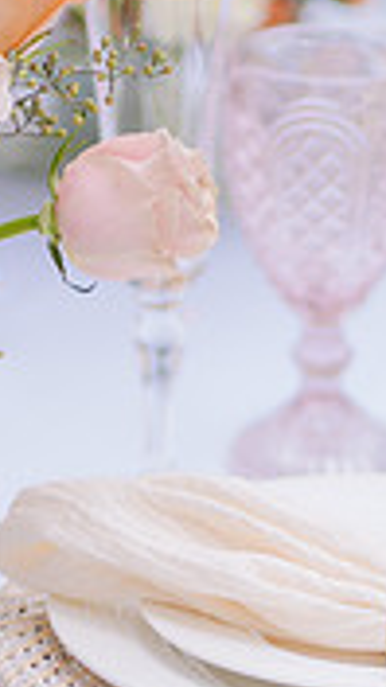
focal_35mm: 294
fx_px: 5350
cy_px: 443
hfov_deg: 4.1
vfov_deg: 7.3
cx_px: 129
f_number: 1.8
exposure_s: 1/200
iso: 50
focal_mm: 85
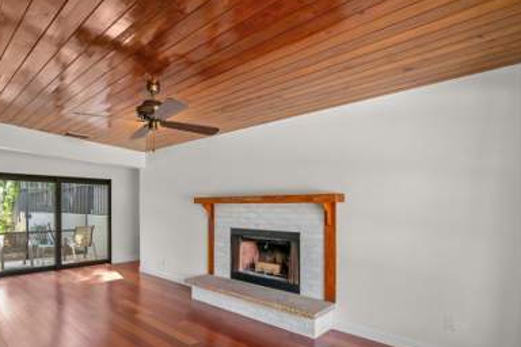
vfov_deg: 61.5
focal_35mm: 20
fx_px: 289
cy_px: 203
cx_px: 199
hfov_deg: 82.6
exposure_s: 1/13
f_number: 8
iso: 400
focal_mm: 16
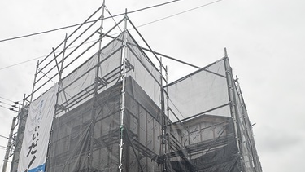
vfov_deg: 37.2
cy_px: 190
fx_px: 210
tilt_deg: +16.6
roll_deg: +0.9
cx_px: 120
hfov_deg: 71.0
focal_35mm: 26
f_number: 2.2
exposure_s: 1/139
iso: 64
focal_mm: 2.22
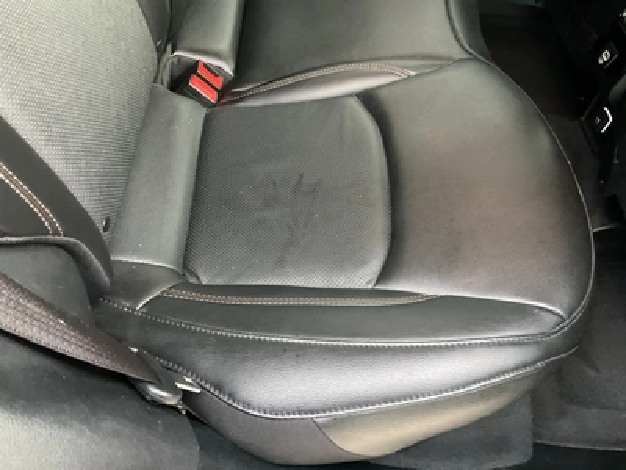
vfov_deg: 48.2
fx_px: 524
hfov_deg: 61.7
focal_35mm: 29
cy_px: 235
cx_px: 313
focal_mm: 3
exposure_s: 1/29
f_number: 1.8
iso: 640
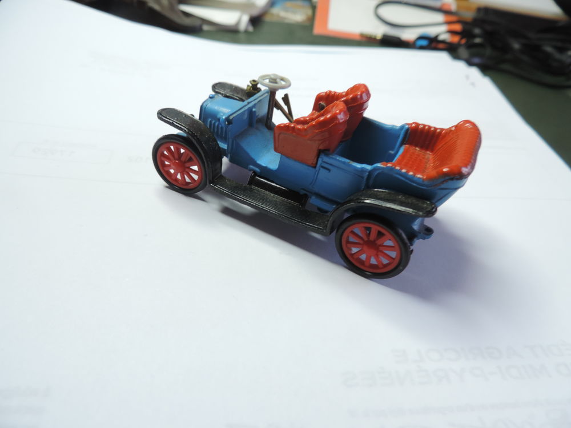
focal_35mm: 24
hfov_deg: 71.6
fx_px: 396
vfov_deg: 56.8
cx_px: 286
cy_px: 214
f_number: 3
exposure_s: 1/30
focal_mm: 4.3
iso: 140
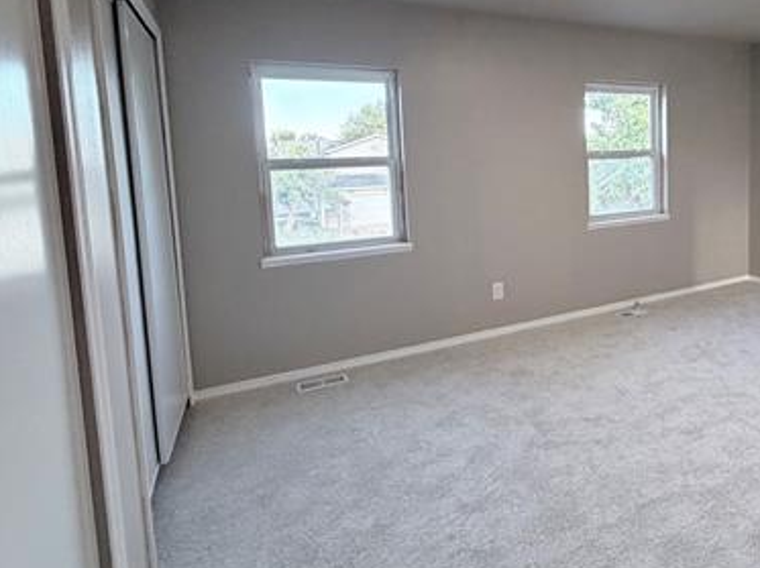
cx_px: 550
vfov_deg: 55.9
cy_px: 203
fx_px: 526
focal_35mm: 24
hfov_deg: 68.0
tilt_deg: -4.7
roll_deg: +1.8
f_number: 2.2
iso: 320
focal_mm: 2.22
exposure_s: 1/120
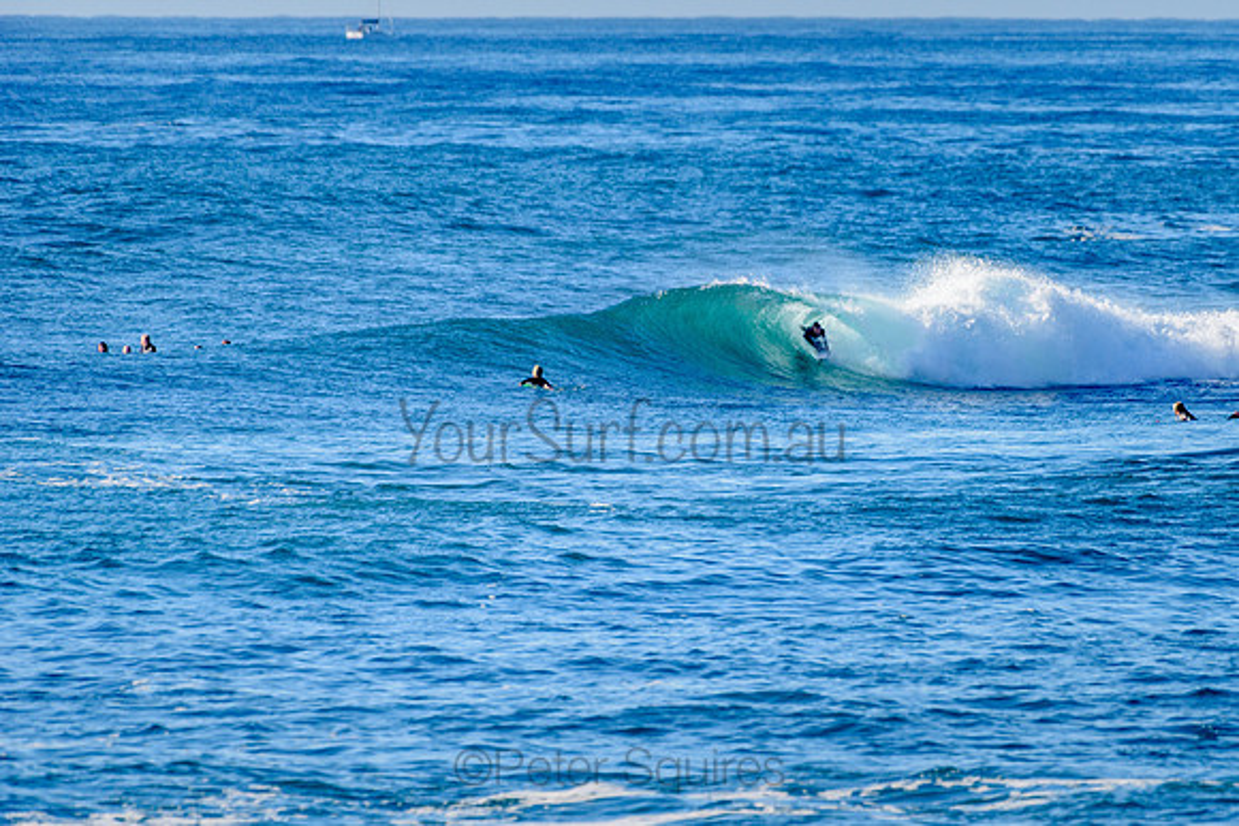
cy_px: 352
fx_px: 21109
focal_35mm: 613
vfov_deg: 2.2
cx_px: 760
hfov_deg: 3.4
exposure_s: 1/2000
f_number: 5.6
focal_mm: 500
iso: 280
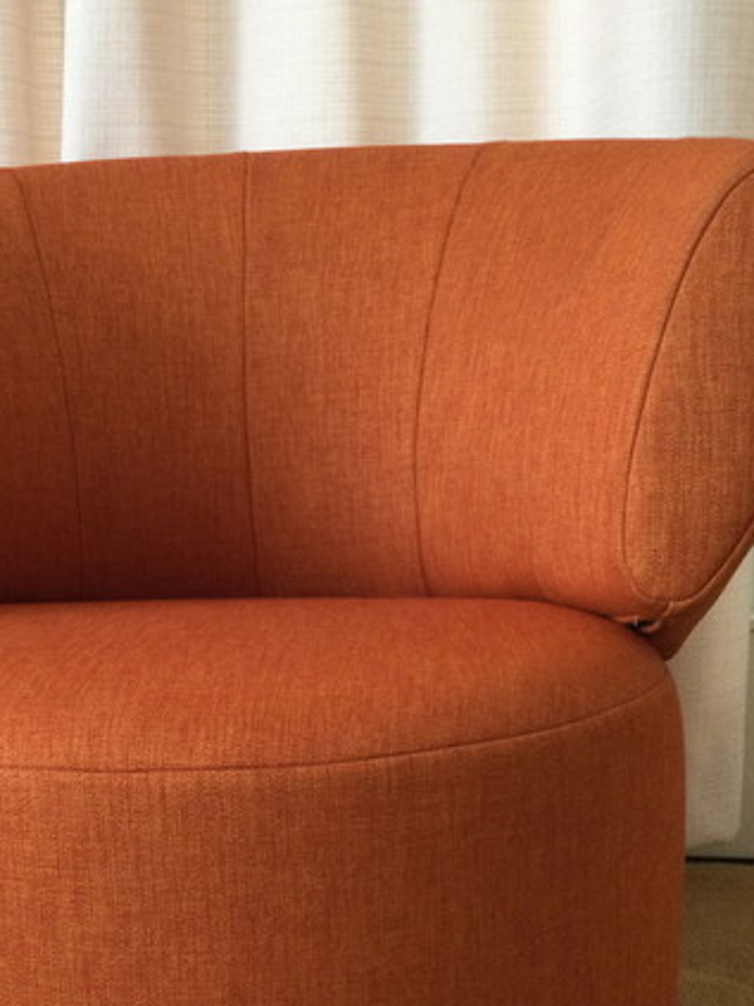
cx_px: 207
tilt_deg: -14.4
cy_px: 674
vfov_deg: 37.8
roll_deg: +2.7
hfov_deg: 28.7
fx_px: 1453
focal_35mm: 50
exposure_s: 1/33
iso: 125
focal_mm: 3.3
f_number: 2.4
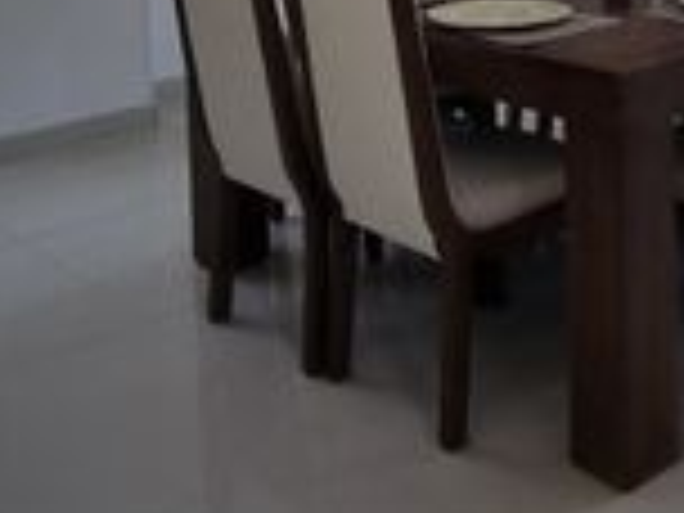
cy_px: -171
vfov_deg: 22.6
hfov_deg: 32.1
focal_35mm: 57
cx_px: 619
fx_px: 1126
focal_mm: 2.2
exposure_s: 1/120
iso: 80
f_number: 2.2
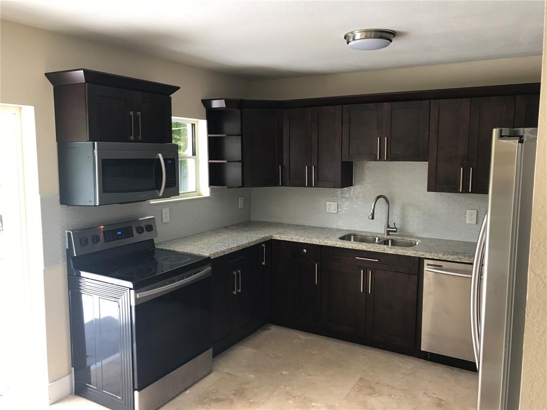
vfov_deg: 49.7
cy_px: 205
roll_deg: +0.0
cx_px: 274
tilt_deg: -5.8
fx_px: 442
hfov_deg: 63.4
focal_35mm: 28
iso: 25
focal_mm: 3.99
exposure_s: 1/60
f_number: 1.8
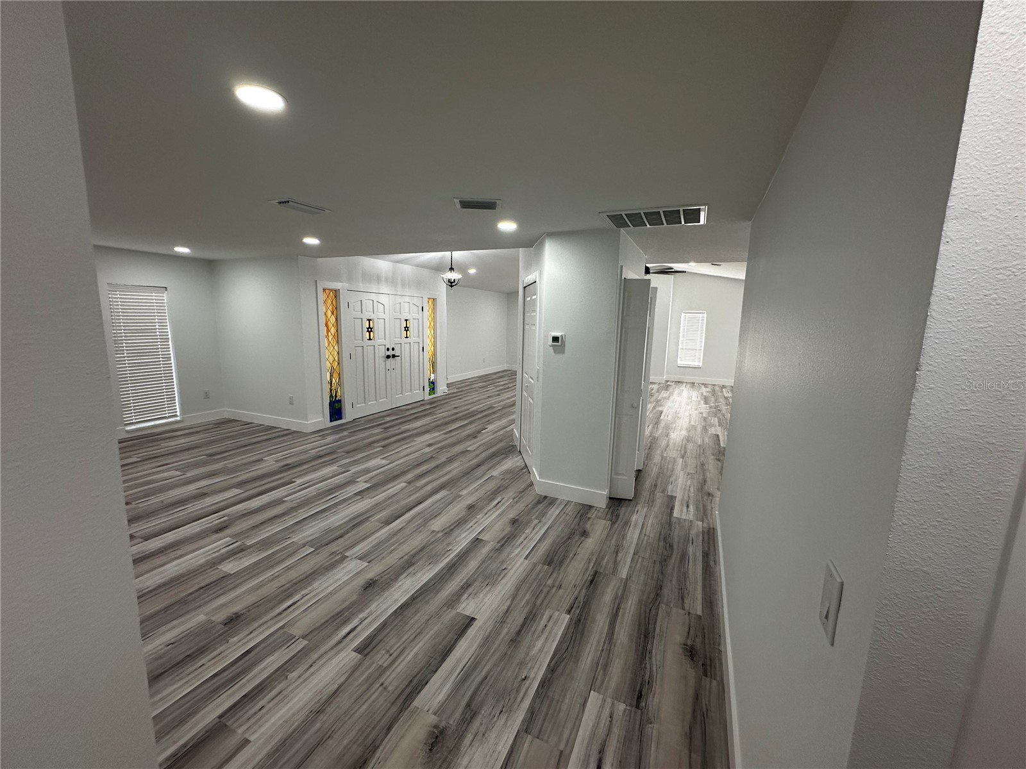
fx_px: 415
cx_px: 513
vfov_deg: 85.7
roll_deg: -1.3
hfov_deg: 102.1
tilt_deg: -8.7
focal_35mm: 14
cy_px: 384
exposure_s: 1/120
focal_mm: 2.22
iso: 125
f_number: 2.2
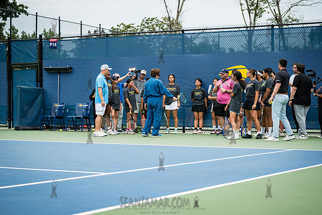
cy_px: 122
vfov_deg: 16.9
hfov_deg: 25.1
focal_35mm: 81
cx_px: 162
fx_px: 724
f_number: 4.5
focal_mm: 70
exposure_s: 1/800
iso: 400
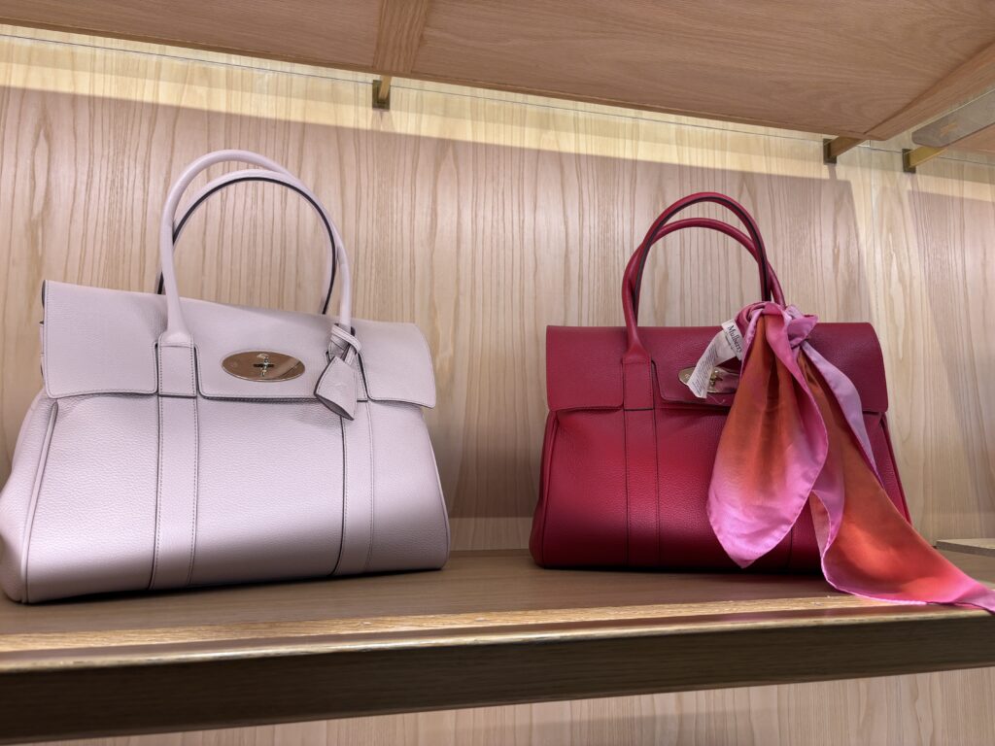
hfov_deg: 67.3
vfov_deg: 53.1
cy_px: 373
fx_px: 747
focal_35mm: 26
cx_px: 498
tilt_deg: +5.4
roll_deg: +0.2
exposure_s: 1/100
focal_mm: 5.96
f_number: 1.6
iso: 64
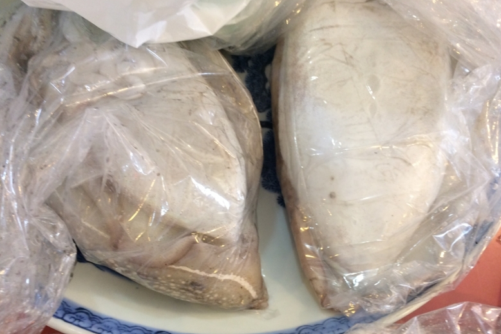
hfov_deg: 60.3
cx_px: 257
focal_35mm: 31
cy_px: 185
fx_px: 431
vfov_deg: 42.3
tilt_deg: -69.7
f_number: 2.2
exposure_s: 1/30
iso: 125
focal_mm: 4.15
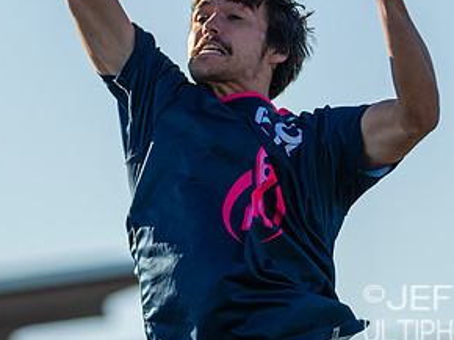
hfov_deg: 4.3
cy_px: 59
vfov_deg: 3.2
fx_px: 6067
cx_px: 277
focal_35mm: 463
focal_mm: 150
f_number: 3.2
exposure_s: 1/1600
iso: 100
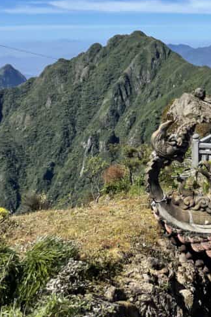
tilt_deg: -4.8
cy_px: 74
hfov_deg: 21.5
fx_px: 501
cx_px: 276
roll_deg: +0.5
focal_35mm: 57
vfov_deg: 34.2
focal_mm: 4.2
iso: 32
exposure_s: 1/3300
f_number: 1.6
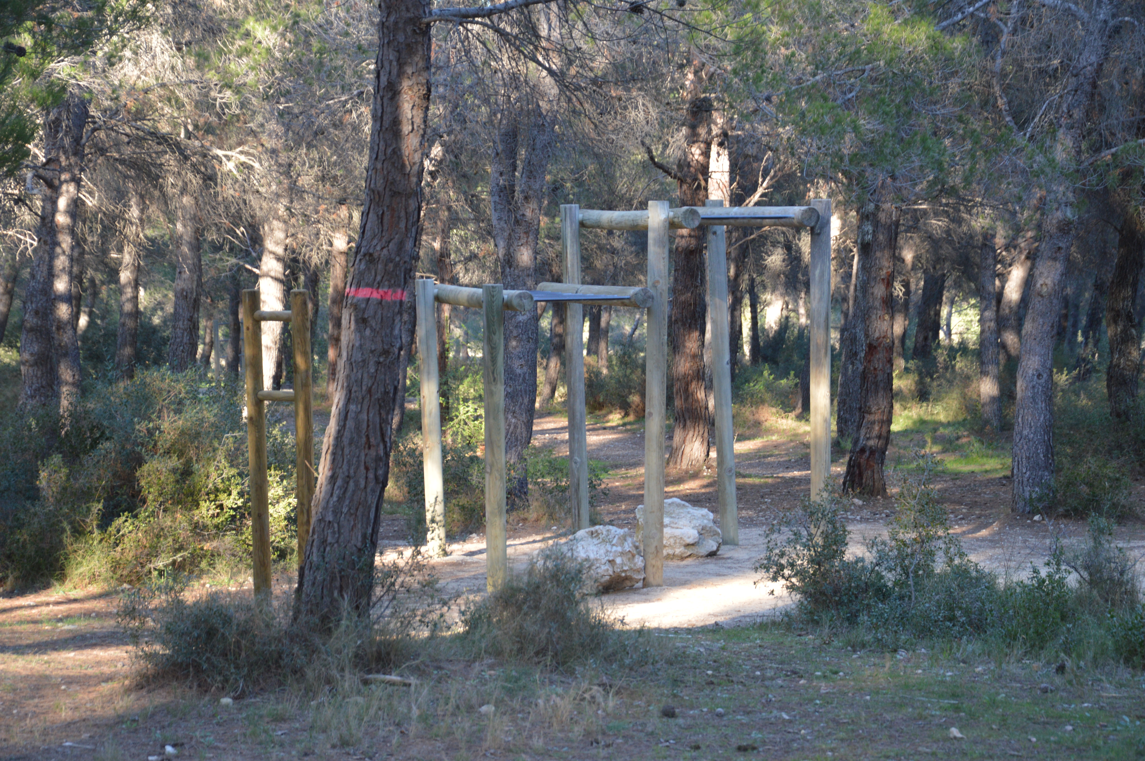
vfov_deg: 13.8
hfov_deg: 20.6
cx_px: 572
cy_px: 380
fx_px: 3146
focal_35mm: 99
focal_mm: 66
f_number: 5.3
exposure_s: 1/80
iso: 400
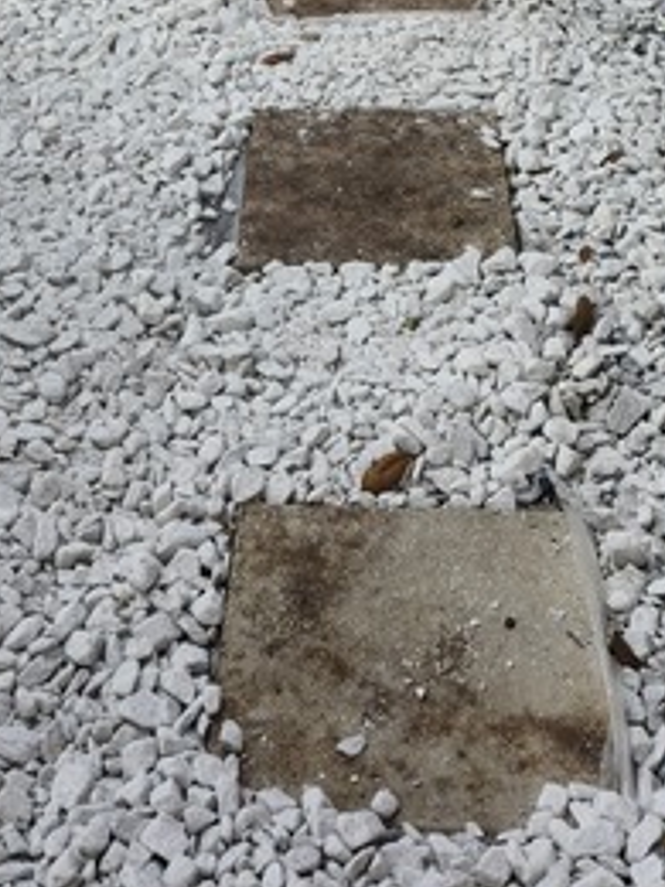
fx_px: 1511
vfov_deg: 29.0
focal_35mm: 59
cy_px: -128
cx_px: 368
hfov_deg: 24.8
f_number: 1.8
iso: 50
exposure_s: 1/180
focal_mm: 5.54
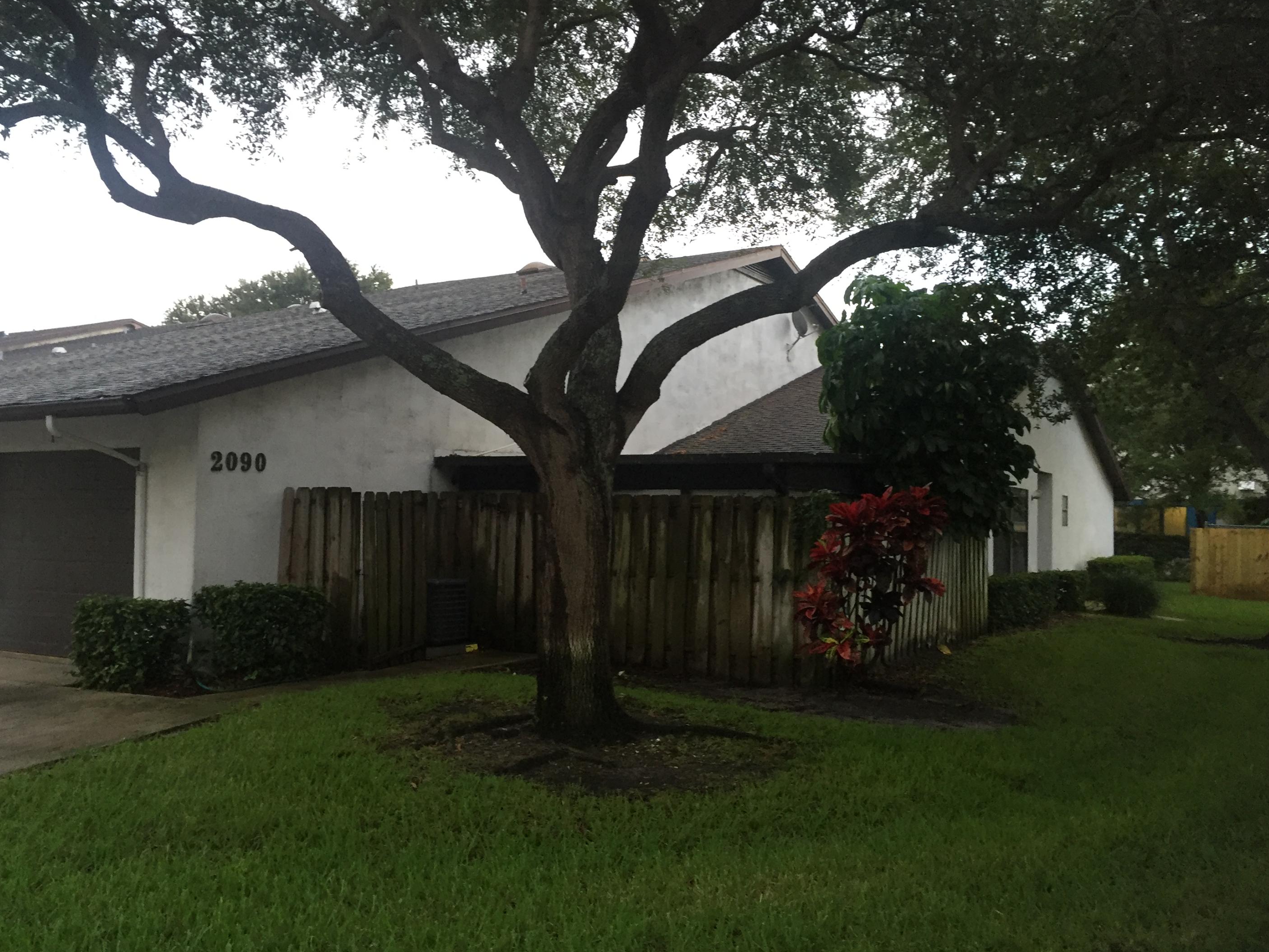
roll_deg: -2.6
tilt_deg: +2.8
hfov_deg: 58.3
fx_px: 1137
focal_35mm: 31
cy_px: 473
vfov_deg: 45.4
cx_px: 613
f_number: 2.2
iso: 50
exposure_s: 1/30
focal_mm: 4.15
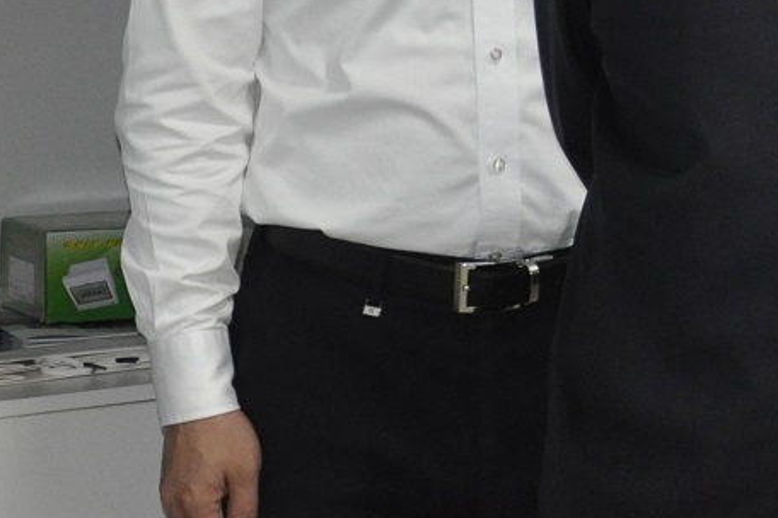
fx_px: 3976
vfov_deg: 7.3
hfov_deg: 11.0
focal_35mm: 184
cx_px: 880
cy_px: -296
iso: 800
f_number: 4
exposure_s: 1/60
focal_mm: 28
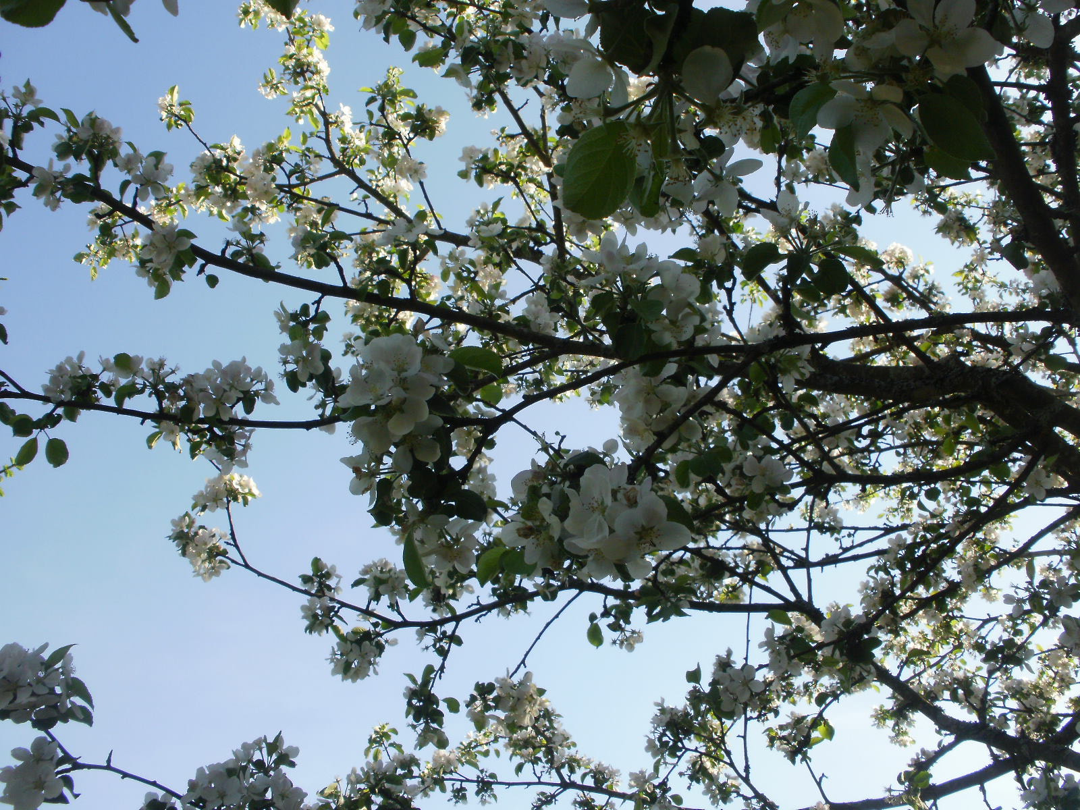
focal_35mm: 36
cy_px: 405
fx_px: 1123
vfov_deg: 39.7
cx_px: 540
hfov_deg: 51.4
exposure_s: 1/200
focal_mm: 6.3
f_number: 5.6
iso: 100
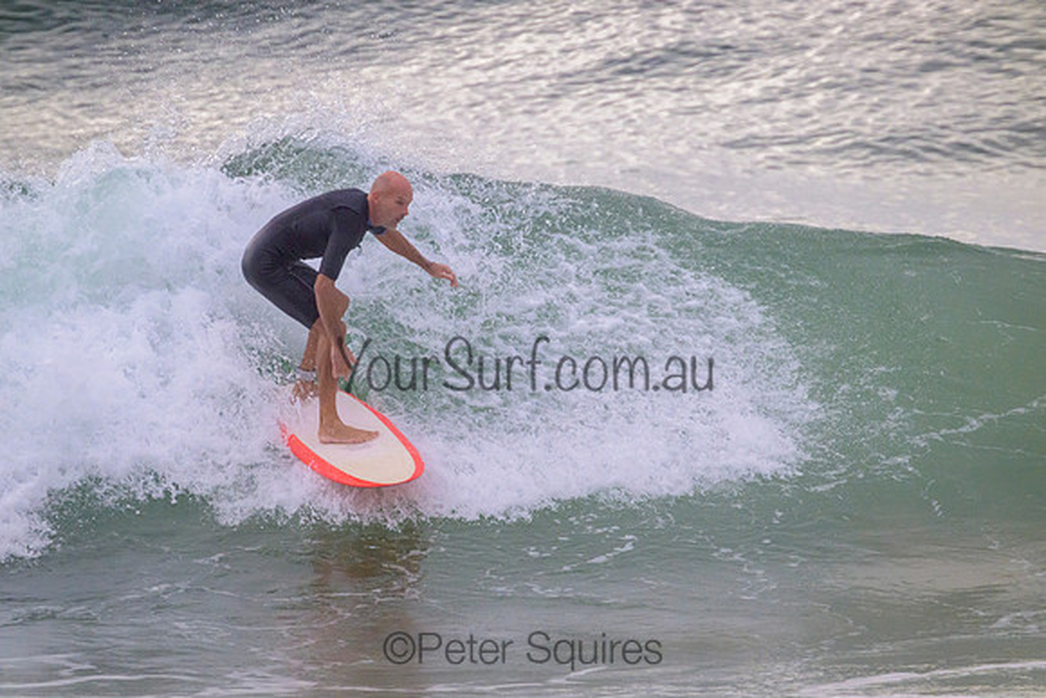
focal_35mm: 800
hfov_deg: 2.6
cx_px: 523
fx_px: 23249
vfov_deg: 1.7
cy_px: 349
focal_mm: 800
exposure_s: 1/2000
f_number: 11
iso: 2500
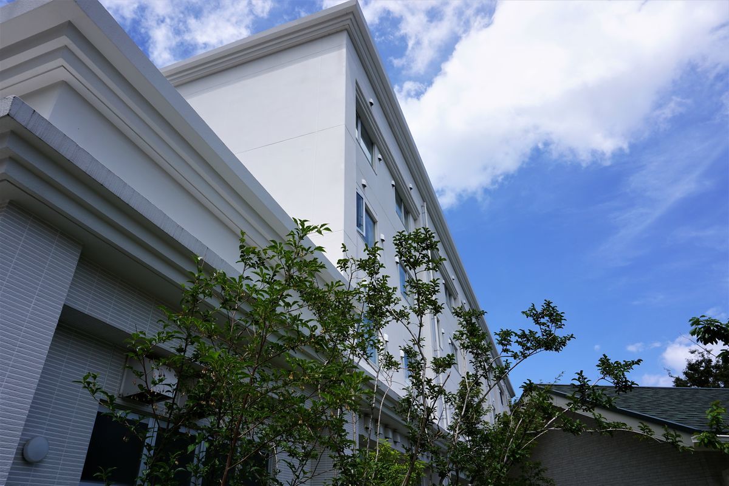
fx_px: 486
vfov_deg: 53.1
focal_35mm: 24
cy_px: 243
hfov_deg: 73.7
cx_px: 364
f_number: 11
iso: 100
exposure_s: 1/160
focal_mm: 16
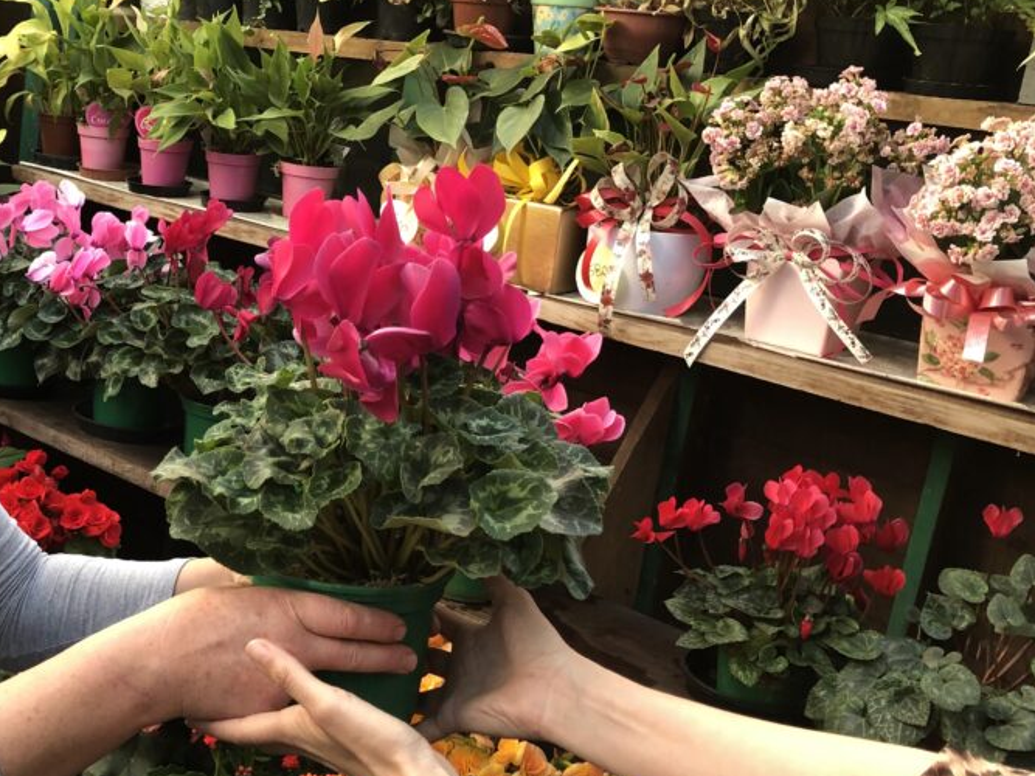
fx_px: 1285
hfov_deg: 42.6
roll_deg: -7.6
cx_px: 268
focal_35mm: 43
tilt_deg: -13.0
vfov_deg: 33.6
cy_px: 352
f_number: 1.8
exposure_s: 1/30
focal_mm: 3.99
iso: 32
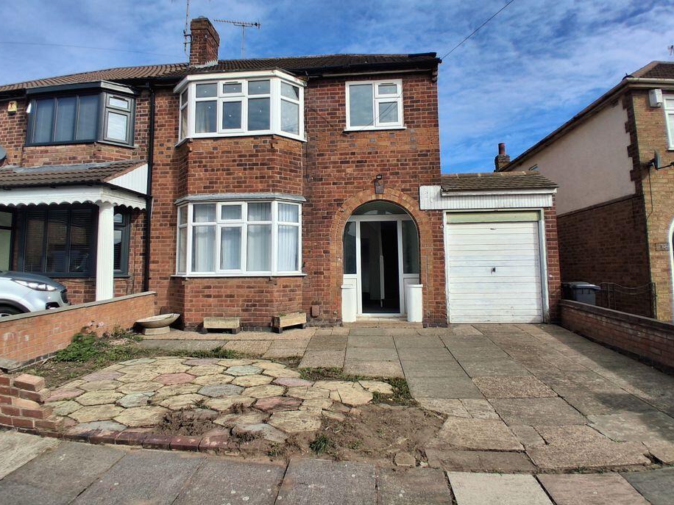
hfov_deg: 84.7
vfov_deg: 68.5
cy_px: 223
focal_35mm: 19
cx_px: 333
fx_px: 370
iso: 50
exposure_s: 1/1672
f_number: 2.2
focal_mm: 1.4
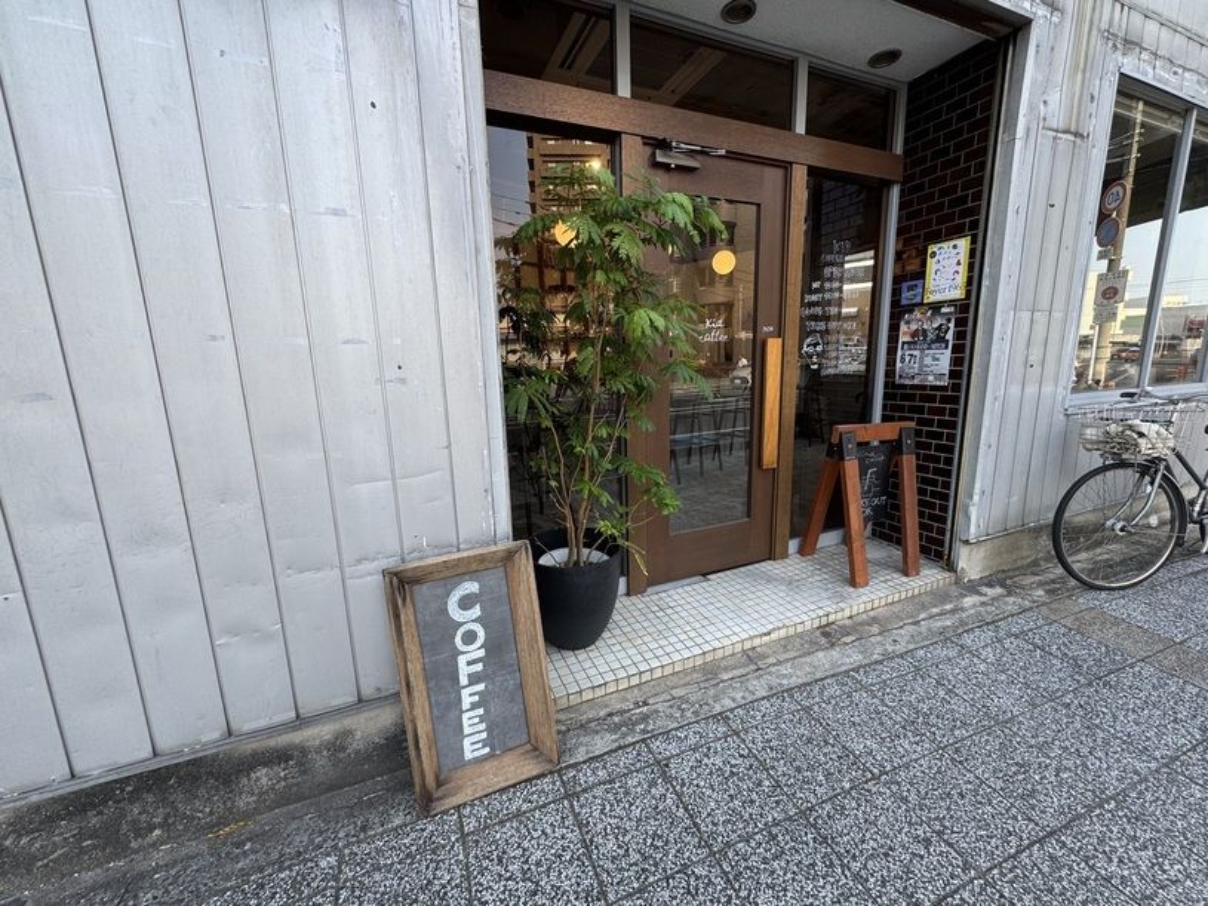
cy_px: 453
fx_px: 488
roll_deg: +1.8
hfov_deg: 102.1
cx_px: 604
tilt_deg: -8.5
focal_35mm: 14
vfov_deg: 85.7
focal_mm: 2.22
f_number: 2.2
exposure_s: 1/140
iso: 40
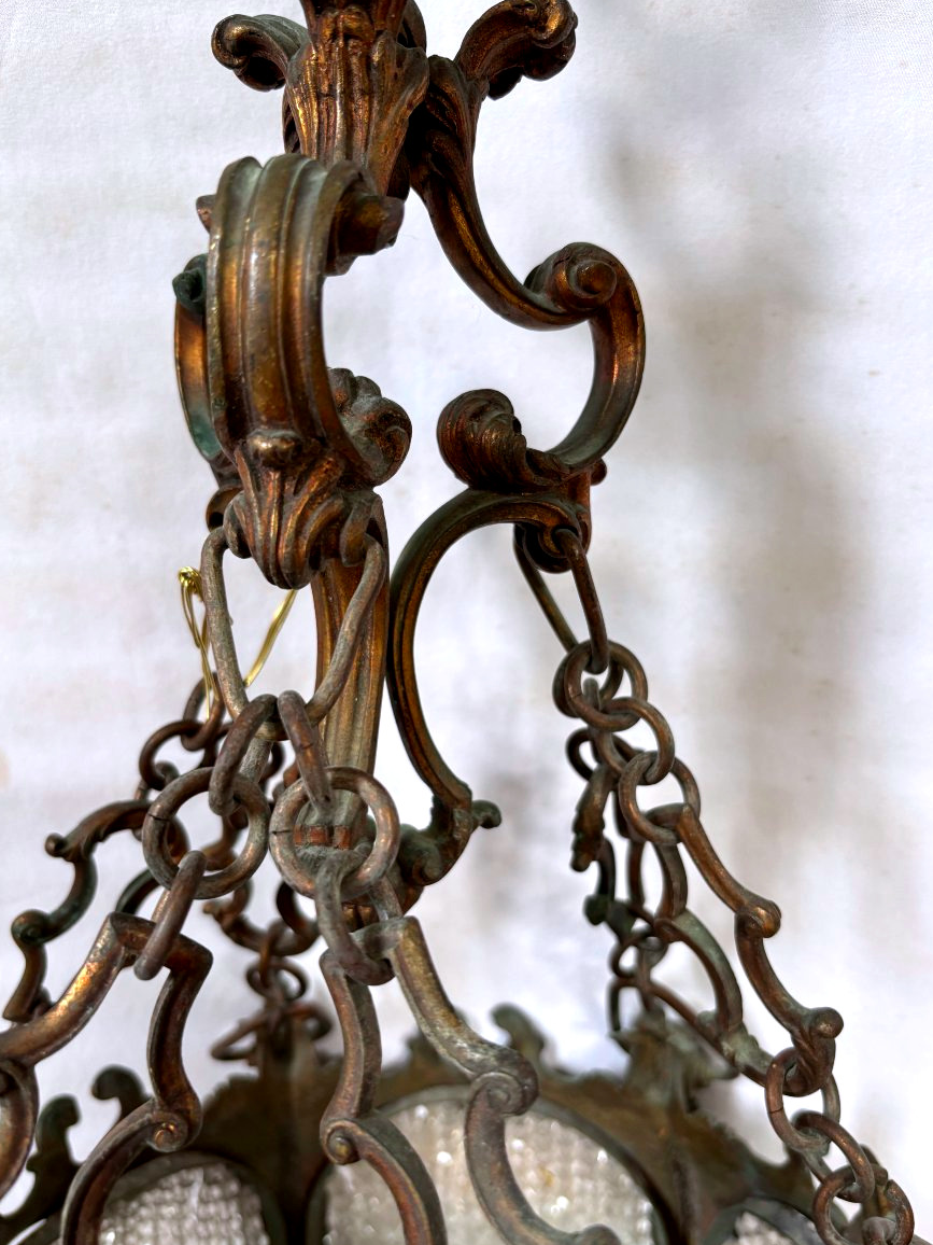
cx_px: 476
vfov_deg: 65.3
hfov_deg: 51.4
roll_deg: -0.8
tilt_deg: -10.7
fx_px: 970
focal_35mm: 27
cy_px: 644
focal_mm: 5.96
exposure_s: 1/104
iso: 125
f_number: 1.6
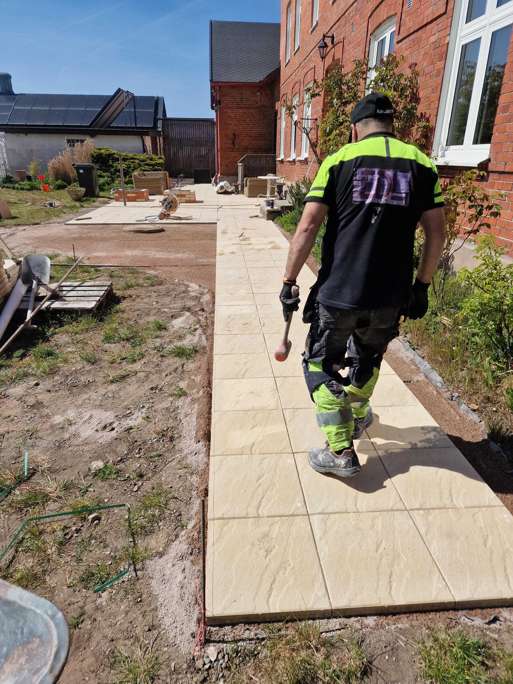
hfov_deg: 58.9
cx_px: 256
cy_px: 342
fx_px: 454
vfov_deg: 73.9
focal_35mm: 23
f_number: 1.8
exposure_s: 1/2368
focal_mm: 6.4
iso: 50
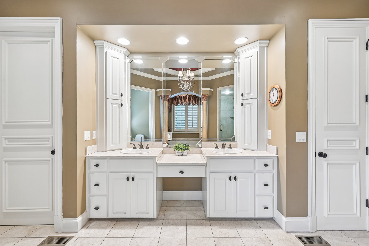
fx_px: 143
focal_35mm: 14
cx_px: 184
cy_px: 123
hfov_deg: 104.3
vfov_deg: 81.2
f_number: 8
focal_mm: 14
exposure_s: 1/15
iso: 400
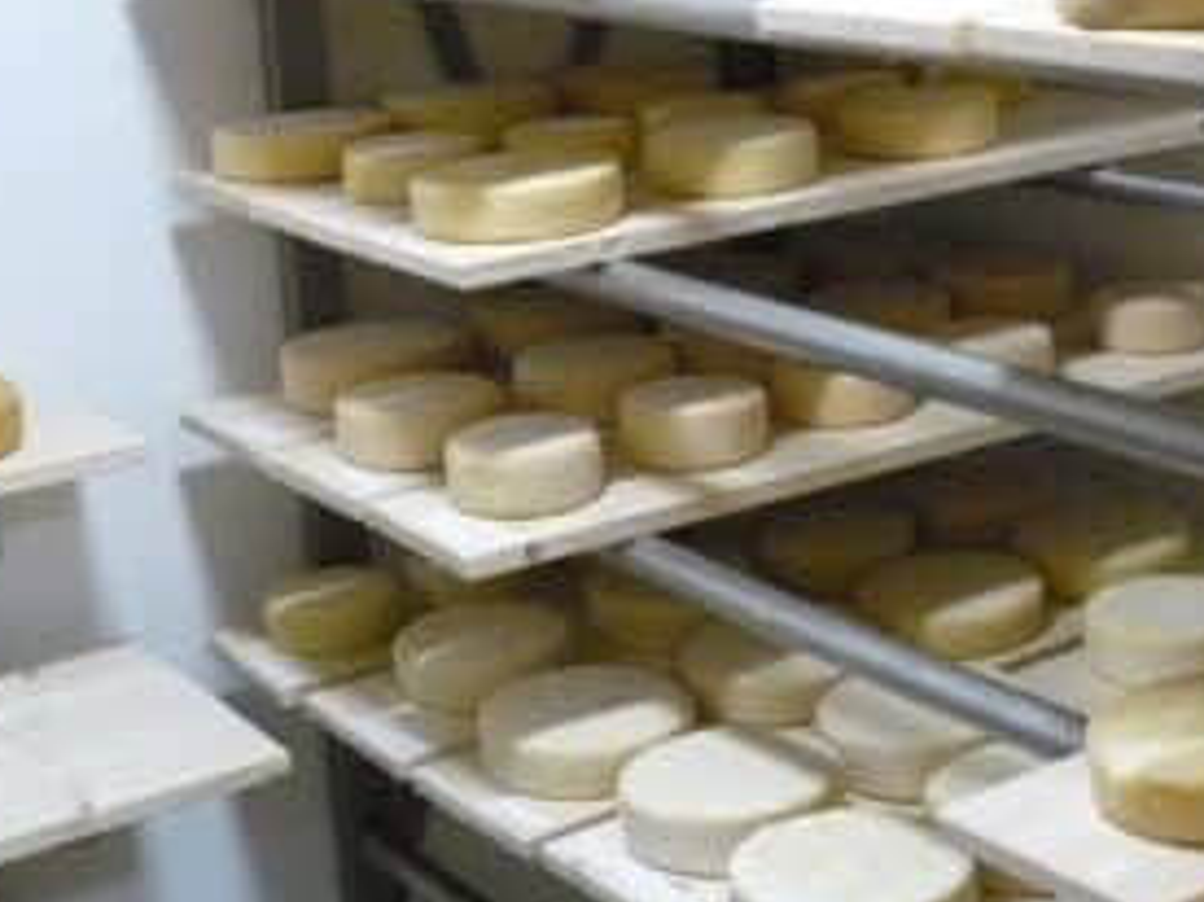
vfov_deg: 21.5
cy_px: 101
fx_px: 2329
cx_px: 1055
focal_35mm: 67
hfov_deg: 28.0
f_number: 2.8
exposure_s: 1/30
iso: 400
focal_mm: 6
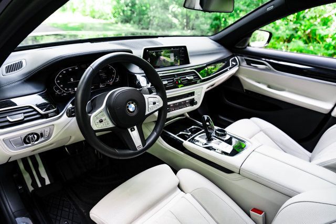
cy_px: 112
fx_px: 224
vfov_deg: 53.2
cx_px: 168
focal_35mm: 24
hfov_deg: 73.7
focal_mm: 24
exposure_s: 1/250
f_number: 4
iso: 800
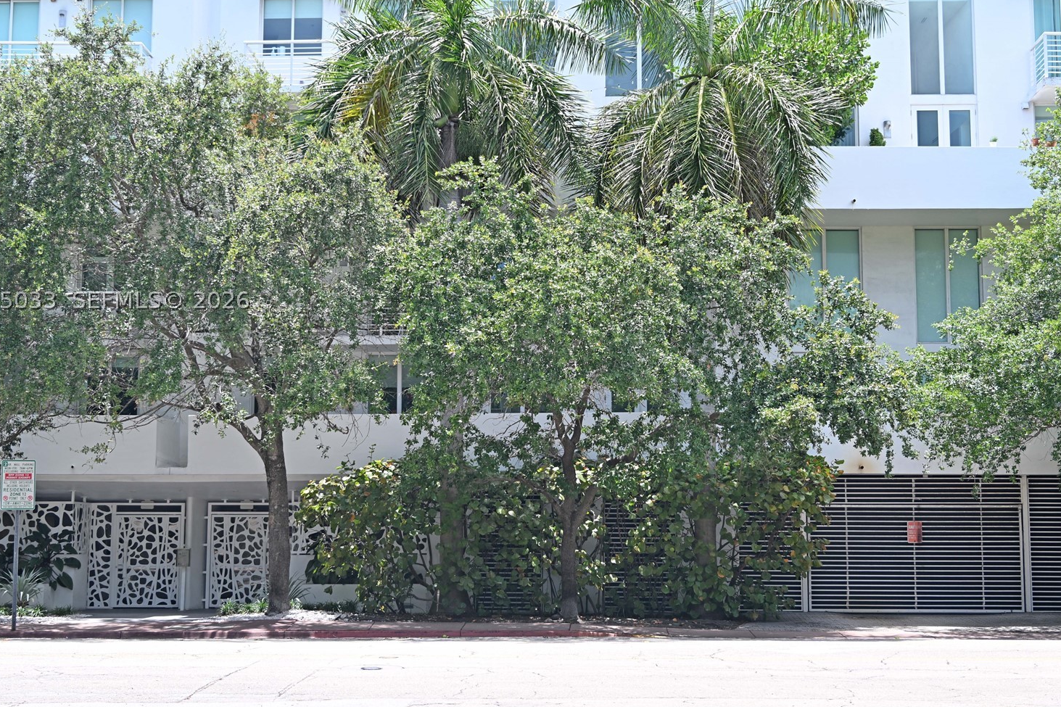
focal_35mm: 58
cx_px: 535
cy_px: 299
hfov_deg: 34.5
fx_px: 1709
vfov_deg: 23.4
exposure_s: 1/250
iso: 160
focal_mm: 50
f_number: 5.6
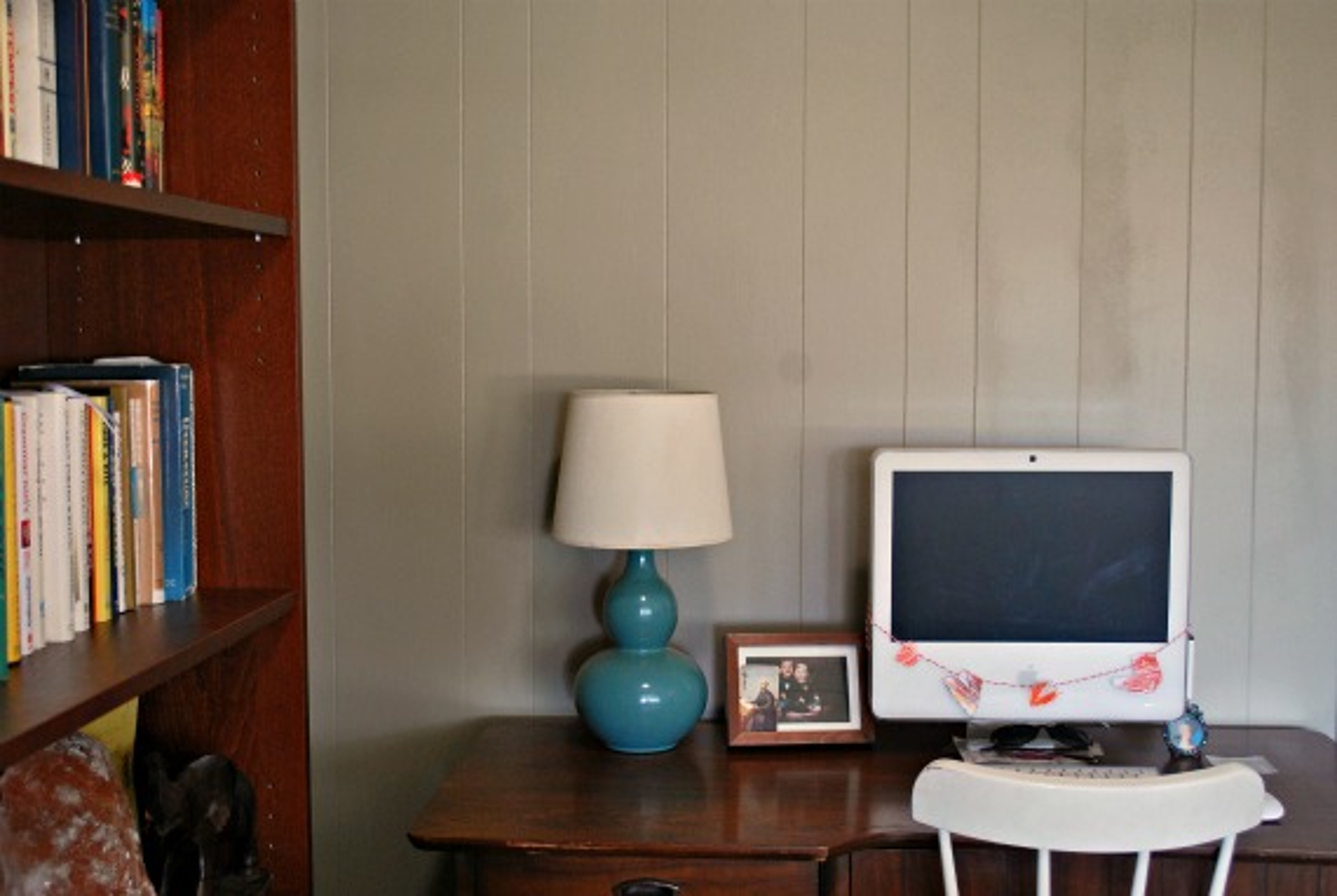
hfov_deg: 43.5
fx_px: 1674
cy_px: 448
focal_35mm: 45
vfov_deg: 30.0
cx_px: 668
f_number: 4.8
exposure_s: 1/30
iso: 560
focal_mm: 30
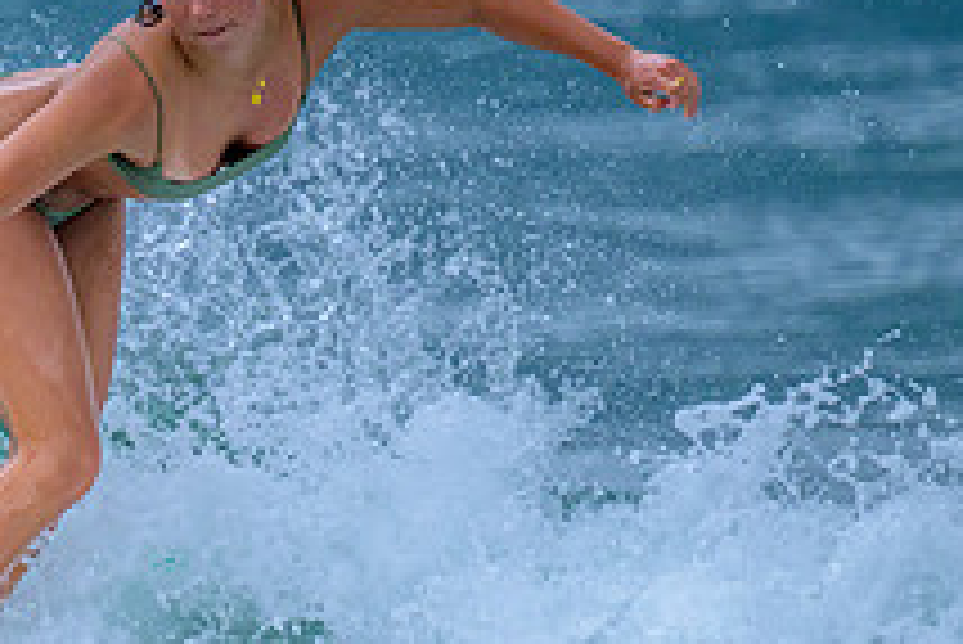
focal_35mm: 1685
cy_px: 564
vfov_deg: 0.8
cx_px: -251
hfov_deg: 1.2
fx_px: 45103
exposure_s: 1/2000
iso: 1400
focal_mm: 560
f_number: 8
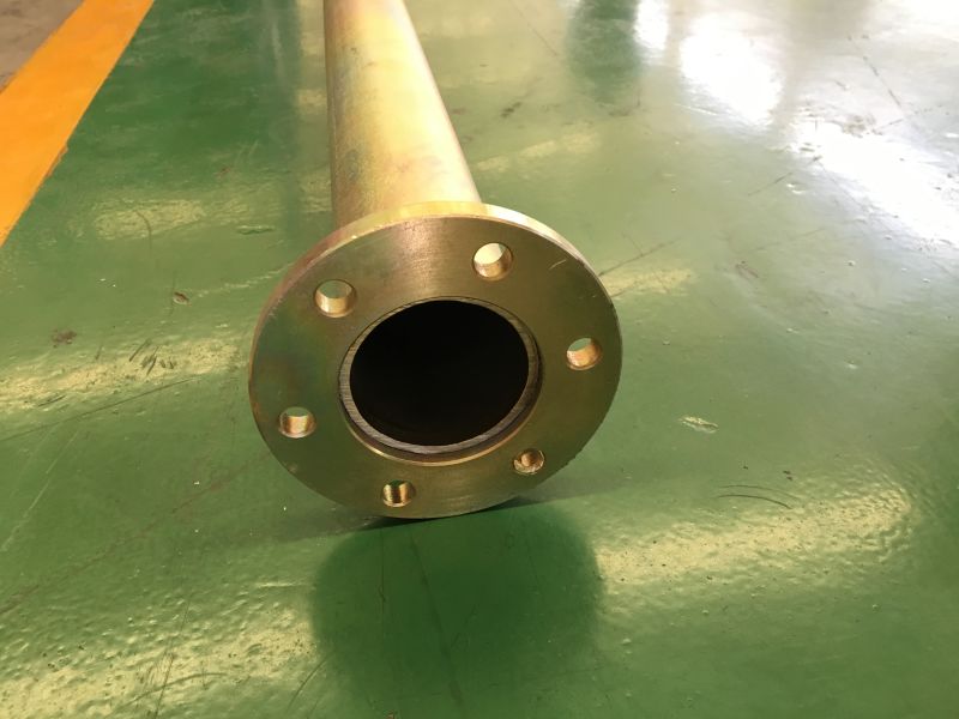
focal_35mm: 29
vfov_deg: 48.2
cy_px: 360
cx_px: 480
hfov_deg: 61.7
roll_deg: +1.6
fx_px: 803
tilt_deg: -34.9
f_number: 2.2
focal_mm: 4.15
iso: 50
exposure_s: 1/33
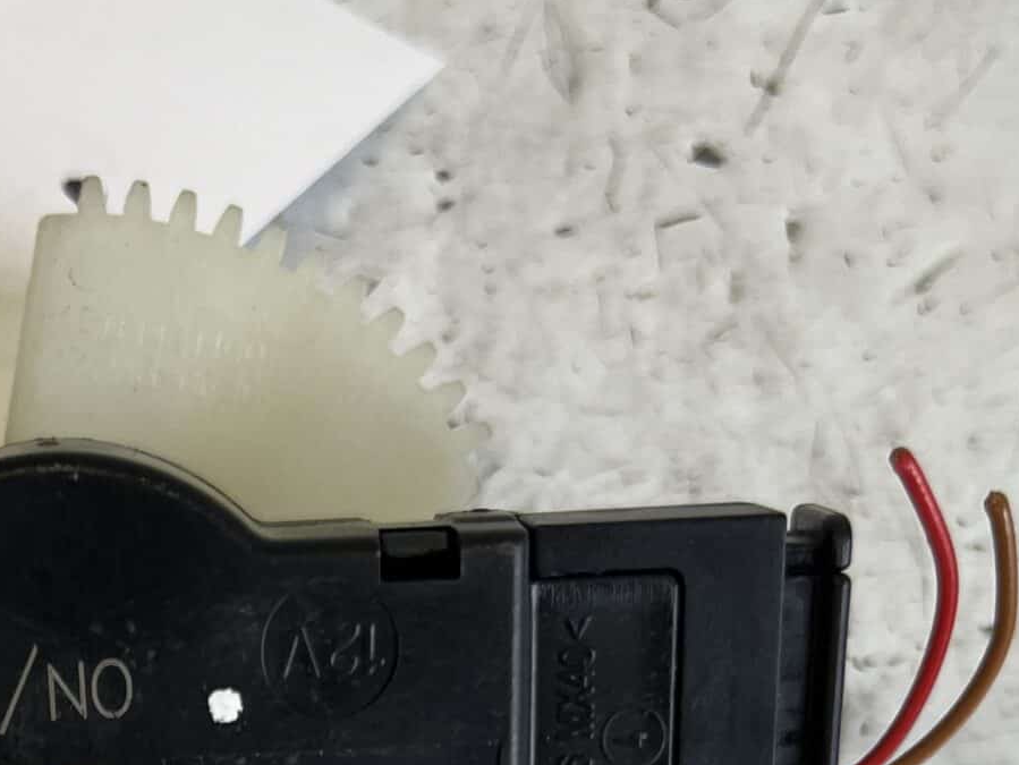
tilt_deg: -73.2
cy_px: 1247
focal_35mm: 74
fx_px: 2179
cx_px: 97
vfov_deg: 17.3
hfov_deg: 25.5
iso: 50
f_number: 1.6
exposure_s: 1/100
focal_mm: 5.1
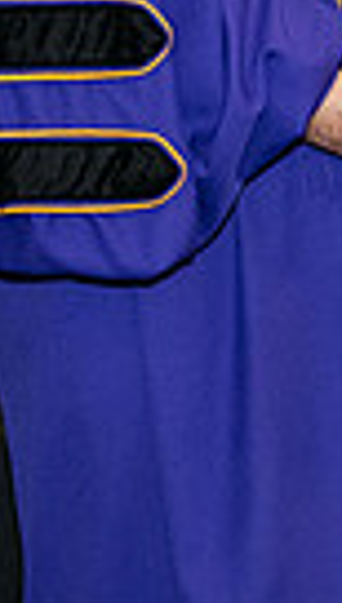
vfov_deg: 6.4
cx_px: 253
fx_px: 5374
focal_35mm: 335
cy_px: -242
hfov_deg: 3.6
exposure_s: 1/200
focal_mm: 75
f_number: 5.6
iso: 2500
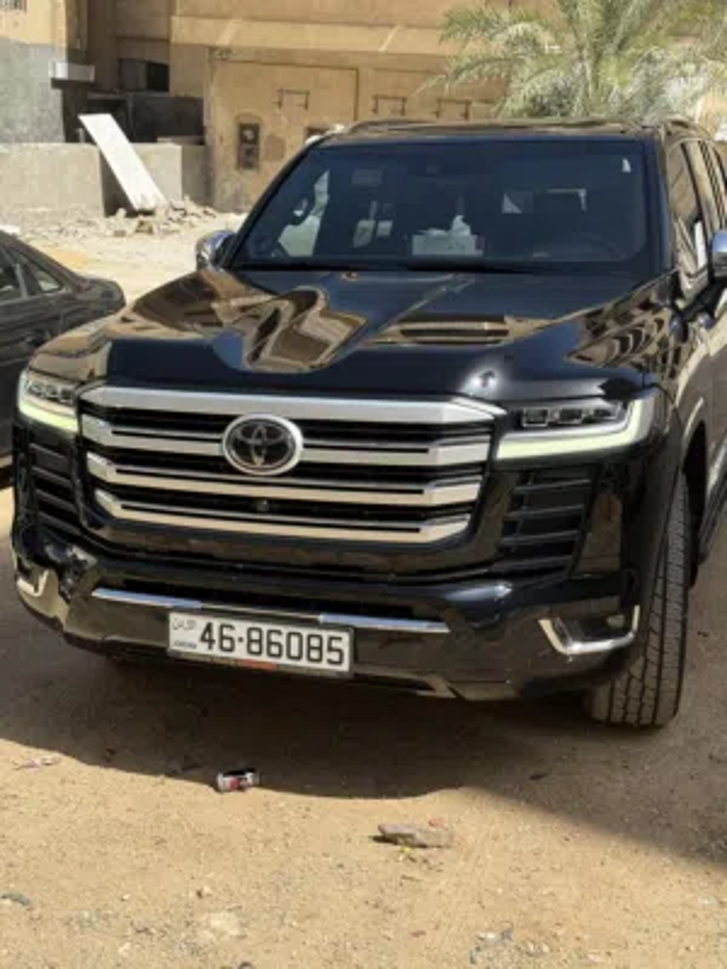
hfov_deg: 30.3
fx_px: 1344
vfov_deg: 39.7
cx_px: 364
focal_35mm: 48
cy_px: 484
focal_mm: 6.76
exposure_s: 1/3226
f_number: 1.78
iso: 100
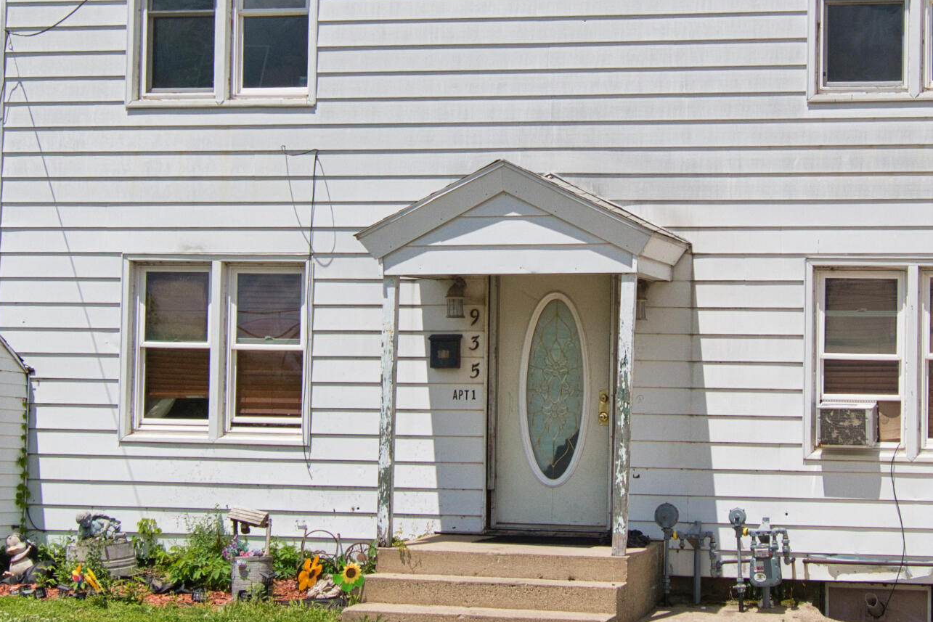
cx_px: 467
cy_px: 165
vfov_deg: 21.4
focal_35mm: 63
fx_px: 1633
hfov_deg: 31.9
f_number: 7.1
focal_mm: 18
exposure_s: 1/4000
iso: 640
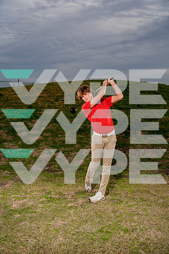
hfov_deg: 41.1
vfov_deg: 58.7
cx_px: 84
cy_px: 127
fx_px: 225
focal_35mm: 32
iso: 100
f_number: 4
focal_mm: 32
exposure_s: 1/1000
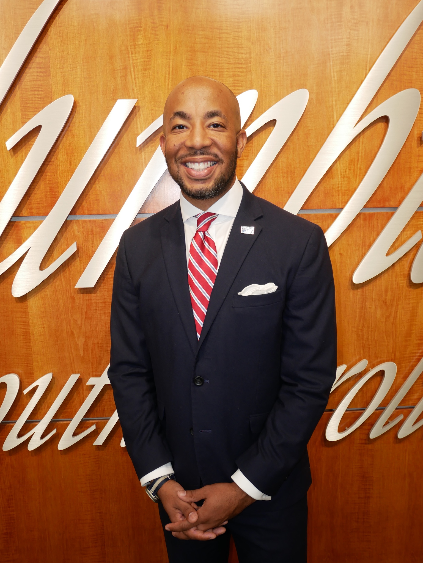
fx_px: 521
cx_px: 212
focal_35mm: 32
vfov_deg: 56.8
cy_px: 282
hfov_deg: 44.2
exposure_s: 1/60
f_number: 3.9
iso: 320
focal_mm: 16
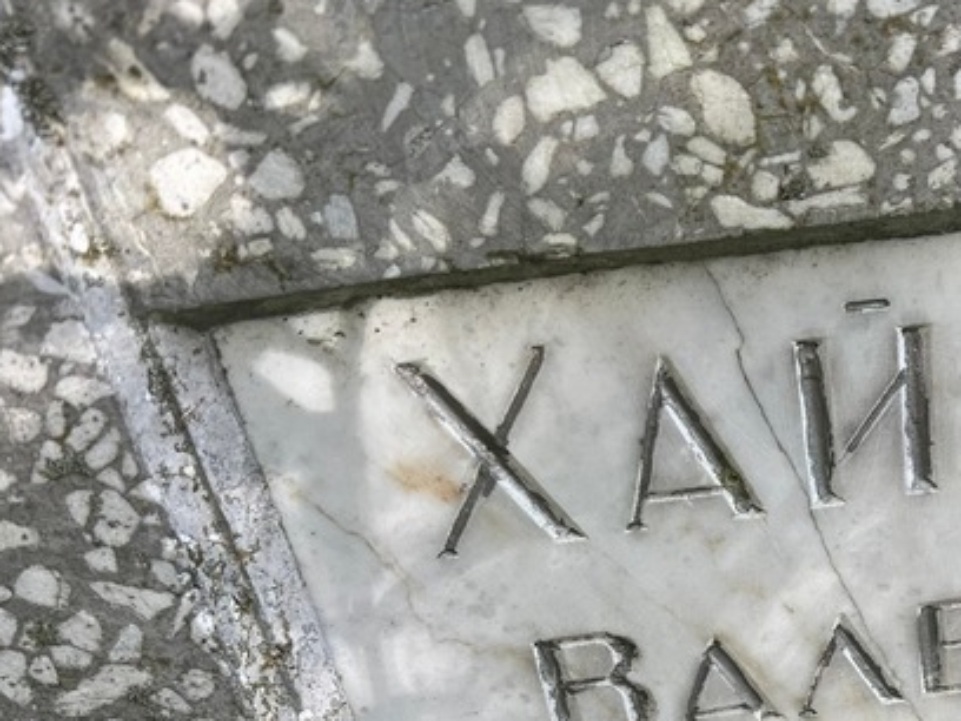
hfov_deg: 35.0
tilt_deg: -34.2
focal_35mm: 51
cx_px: 893
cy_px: 634
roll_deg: +3.0
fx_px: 1416
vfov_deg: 27.6
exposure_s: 1/243
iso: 40
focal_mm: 5.7
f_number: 1.5
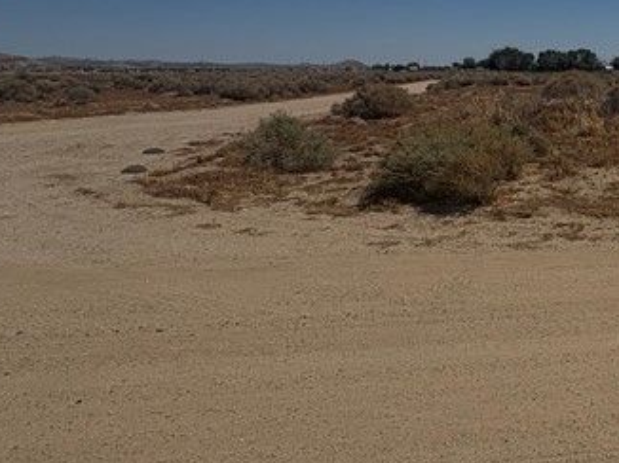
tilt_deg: -1.0
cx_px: 701
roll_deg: +0.1
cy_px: 85
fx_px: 786
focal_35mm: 44
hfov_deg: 35.8
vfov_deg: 31.9
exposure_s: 1/6135
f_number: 2.2
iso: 32
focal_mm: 2.22
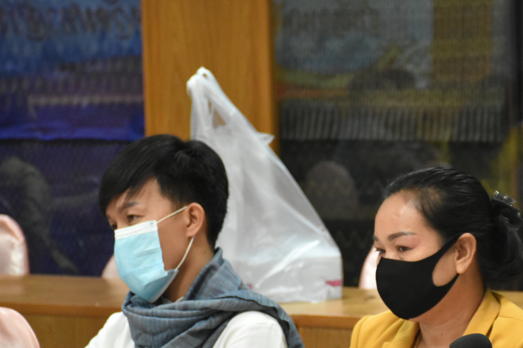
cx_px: 428
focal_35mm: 182
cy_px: 297
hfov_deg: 11.3
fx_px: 2644
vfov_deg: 7.5
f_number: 5
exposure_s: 1/125
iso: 3200
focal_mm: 70
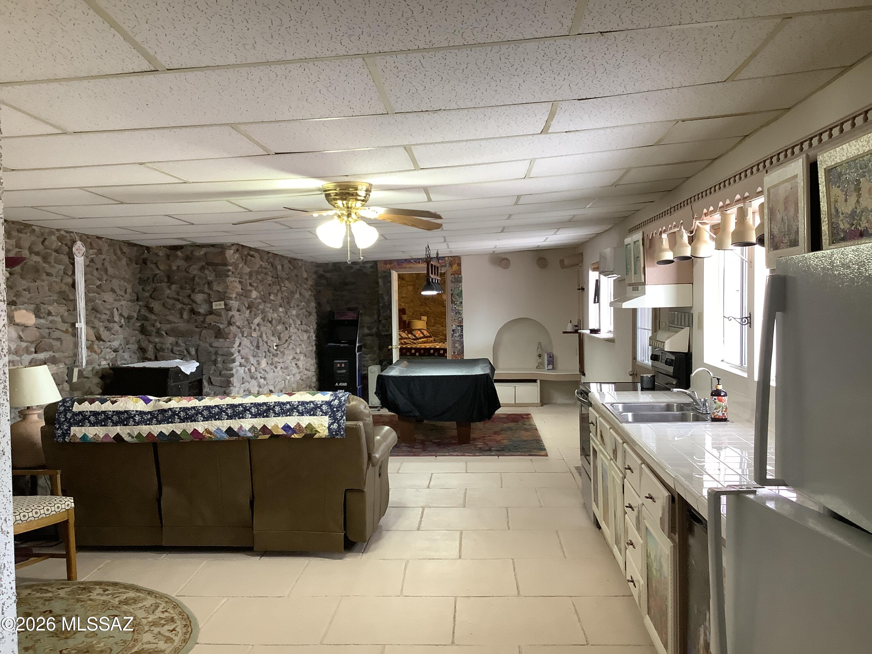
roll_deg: +1.5
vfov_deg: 45.4
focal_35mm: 31
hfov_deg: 58.4
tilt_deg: -2.8
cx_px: 436
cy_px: 327
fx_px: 781
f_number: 2.4
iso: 200
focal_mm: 3.3
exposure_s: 1/50
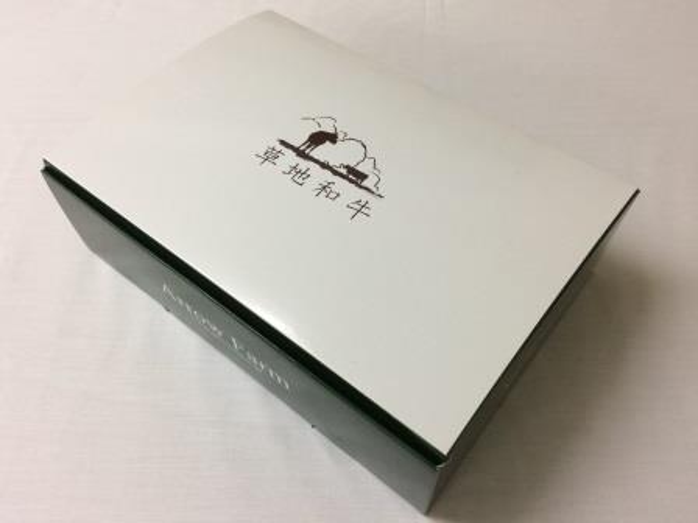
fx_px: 585
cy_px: 262
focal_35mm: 29
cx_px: 349
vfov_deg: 48.2
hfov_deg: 61.7
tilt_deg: -54.7
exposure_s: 1/40
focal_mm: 4.15
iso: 40
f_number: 2.2
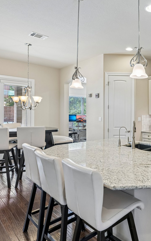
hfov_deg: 39.9
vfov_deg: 68.3
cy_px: 113
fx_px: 178
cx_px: 154
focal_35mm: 27
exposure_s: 1/15
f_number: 6.7
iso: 280
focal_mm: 15
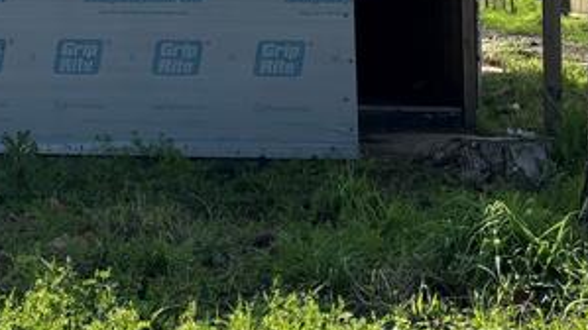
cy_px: -155
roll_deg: -0.4
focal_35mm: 97
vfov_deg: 11.9
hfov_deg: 20.9
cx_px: -59
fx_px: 1512
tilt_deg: +4.3
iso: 50
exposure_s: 1/4082
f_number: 1.6
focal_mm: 5.96
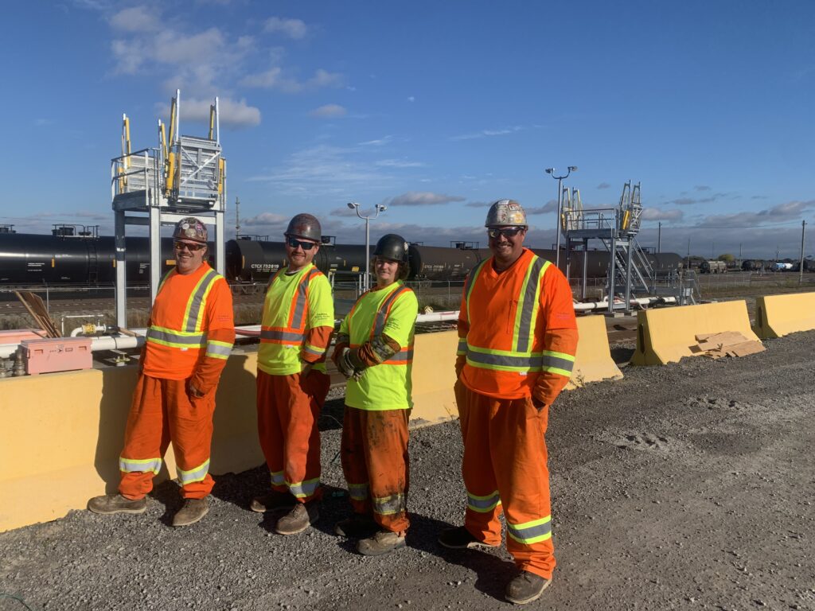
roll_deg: -1.2
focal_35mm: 26
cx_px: 408
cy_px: 306
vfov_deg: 53.1
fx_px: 612
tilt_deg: -5.0
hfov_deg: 67.3
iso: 25
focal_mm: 4.25
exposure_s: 1/3521
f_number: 1.8
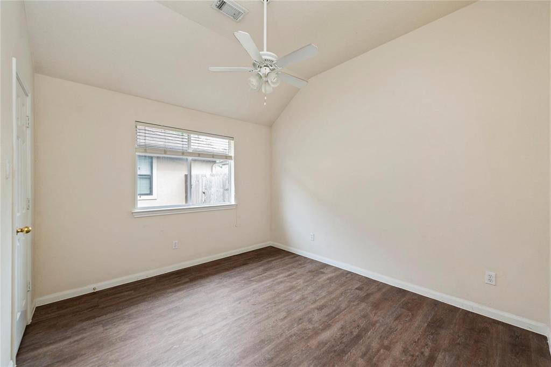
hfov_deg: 104.2
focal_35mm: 14
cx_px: 276
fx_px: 214
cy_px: 184
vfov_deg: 81.2
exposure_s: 1/60
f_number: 5.6
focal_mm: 14
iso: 400
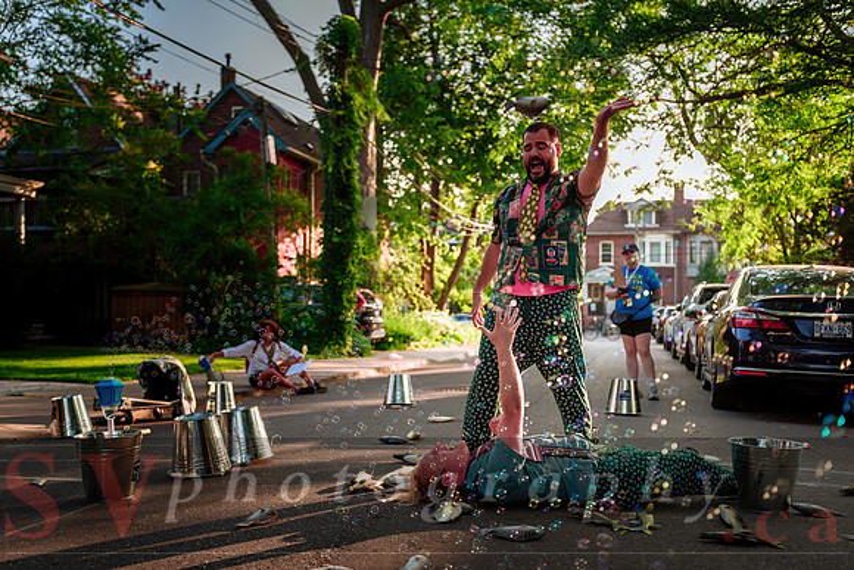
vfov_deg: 35.4
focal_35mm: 38
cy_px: 290
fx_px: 893
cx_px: 413
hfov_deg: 51.1
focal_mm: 23.9
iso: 500
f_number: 1.8
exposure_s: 1/1000
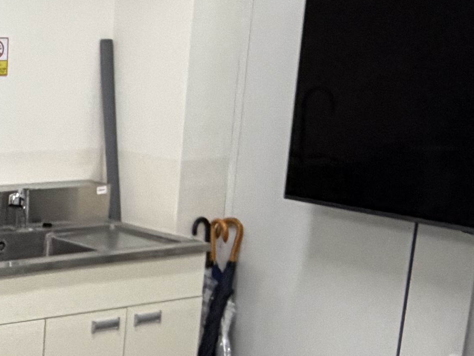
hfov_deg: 25.2
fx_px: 959
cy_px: 267
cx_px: -86
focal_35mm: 70
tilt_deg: -12.0
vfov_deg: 20.9
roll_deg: +0.6
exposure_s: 1/60
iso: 320
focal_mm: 2.22
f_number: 2.2
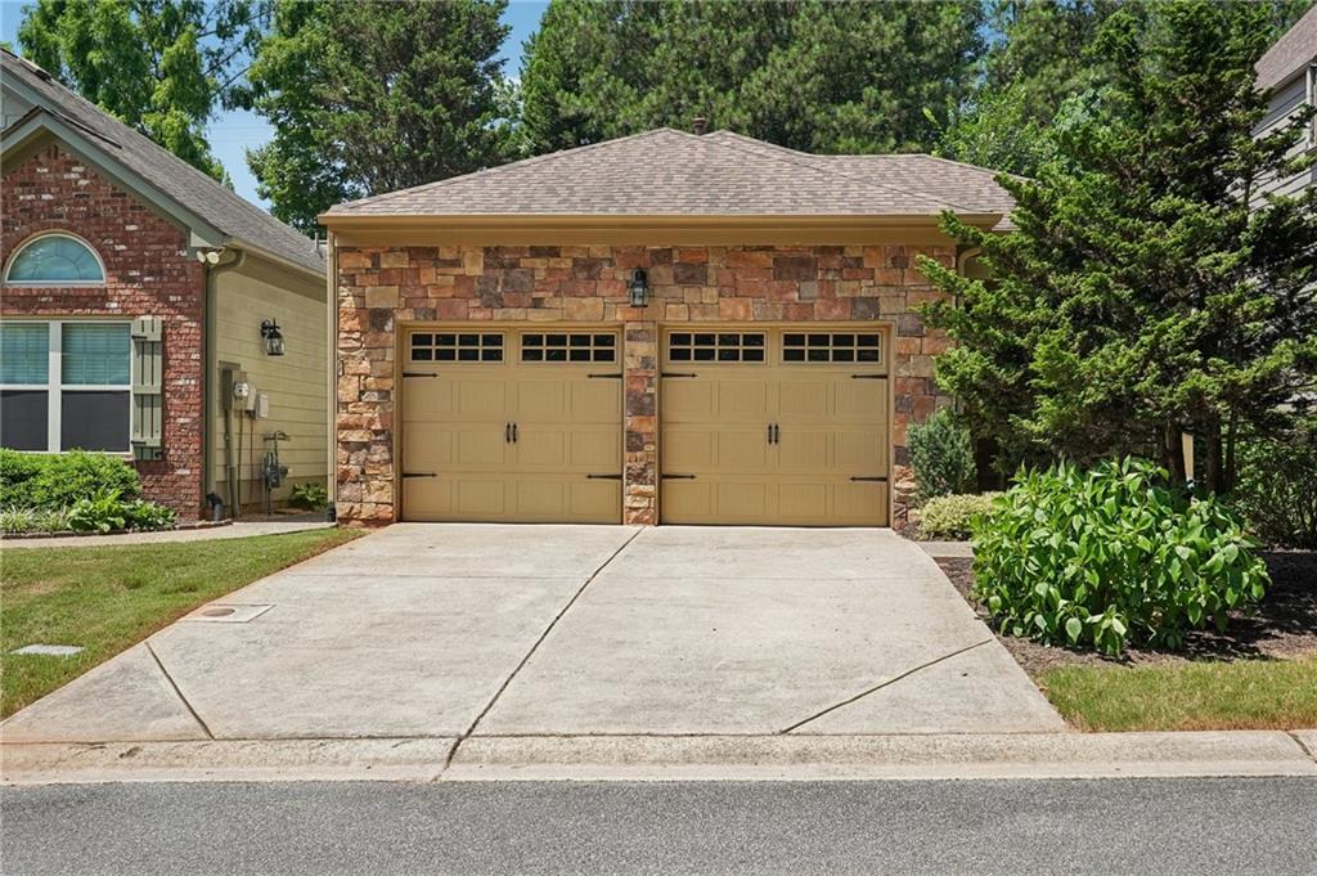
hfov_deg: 55.1
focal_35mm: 34
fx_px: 1261
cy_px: 438
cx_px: 658
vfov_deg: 38.3
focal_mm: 34.5
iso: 800
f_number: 8
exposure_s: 1/1250
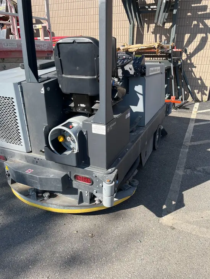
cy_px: 140
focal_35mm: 26
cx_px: 105
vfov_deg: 67.3
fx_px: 210
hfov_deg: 53.1
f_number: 1.6
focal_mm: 5.1
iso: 50
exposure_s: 1/1477
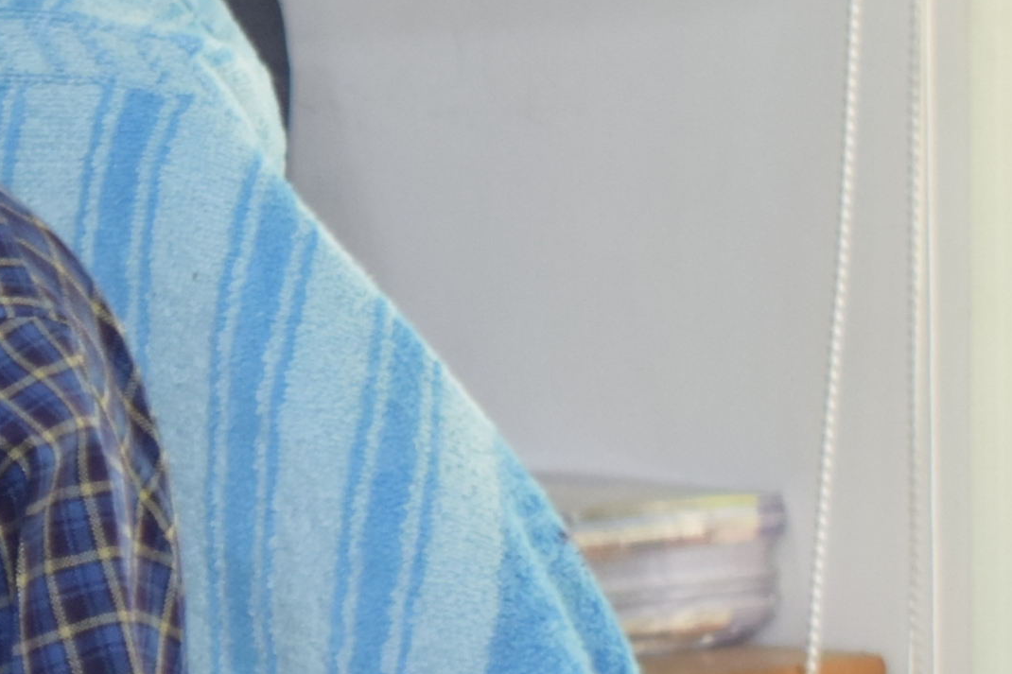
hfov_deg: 5.2
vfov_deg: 3.6
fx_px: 10877
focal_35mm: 387
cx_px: -836
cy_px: 328
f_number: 5.3
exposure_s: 1/100
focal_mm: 46
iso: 800
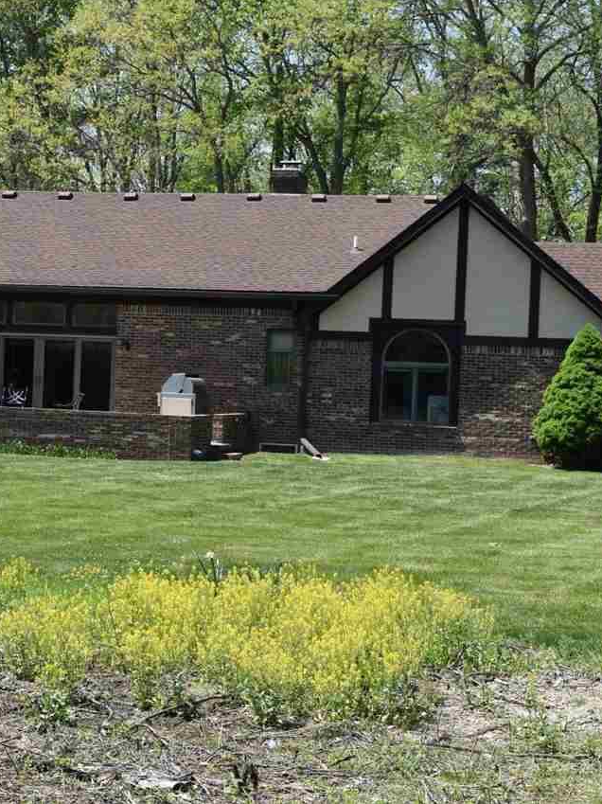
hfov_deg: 16.7
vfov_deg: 22.5
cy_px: 401
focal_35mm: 87
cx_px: 25
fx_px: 2019
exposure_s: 1/320
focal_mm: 40
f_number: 9
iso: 200
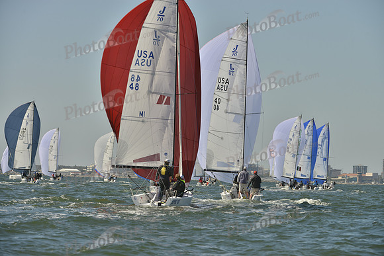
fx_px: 2134
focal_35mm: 200
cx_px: 192
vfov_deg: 6.9
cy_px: 128
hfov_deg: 10.3
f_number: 8
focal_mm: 200
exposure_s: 1/1250
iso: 280
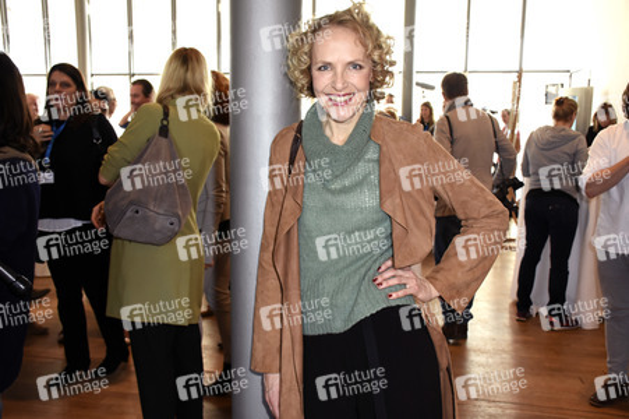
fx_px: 602
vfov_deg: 38.3
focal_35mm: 34
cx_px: 314
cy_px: 210
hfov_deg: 55.1
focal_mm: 23
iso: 900
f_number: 4.5
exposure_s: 1/160
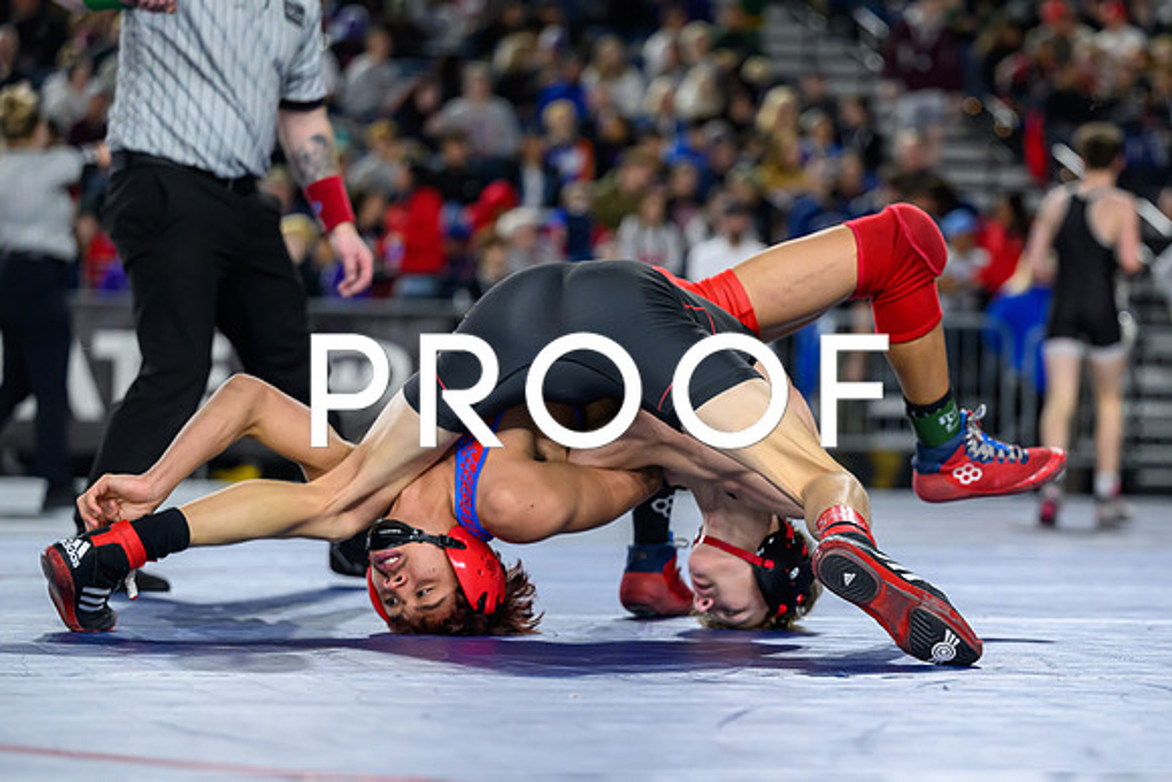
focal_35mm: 135
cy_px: 507
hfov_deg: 15.2
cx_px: 708
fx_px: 4388
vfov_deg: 10.2
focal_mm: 104
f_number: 2.8
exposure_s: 1/800
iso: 2000
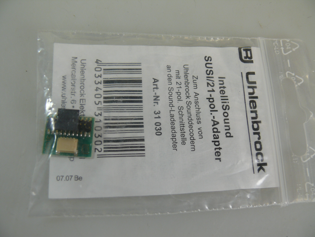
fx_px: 337
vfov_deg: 38.7
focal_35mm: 37
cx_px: 158
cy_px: 118
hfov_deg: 50.1
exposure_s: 1/100
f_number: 3.2
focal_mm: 7.9
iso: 100
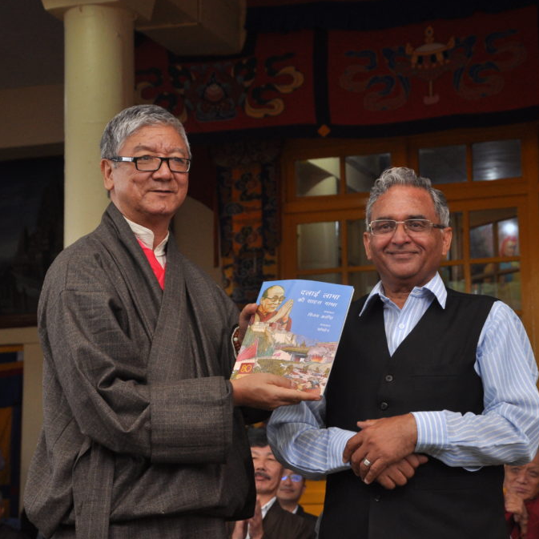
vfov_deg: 18.7
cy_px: 267
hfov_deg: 18.7
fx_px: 1638
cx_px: 306
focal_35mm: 93
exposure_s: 1/160
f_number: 5
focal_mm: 48
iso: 640
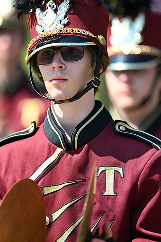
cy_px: 109
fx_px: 2287
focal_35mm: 341
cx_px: 85
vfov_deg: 6.0
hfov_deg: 4.0
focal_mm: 300
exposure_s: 1/2500
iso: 320
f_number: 2.8
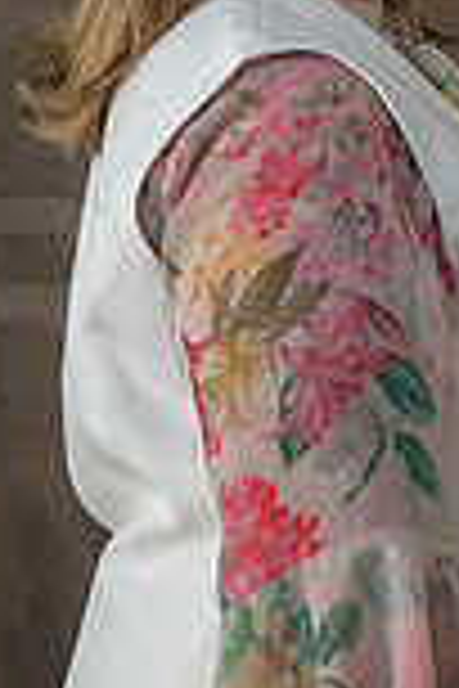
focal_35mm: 308
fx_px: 5890
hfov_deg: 4.5
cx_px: 252
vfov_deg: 6.7
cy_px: 310
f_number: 4.5
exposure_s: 1/100
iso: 400
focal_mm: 105
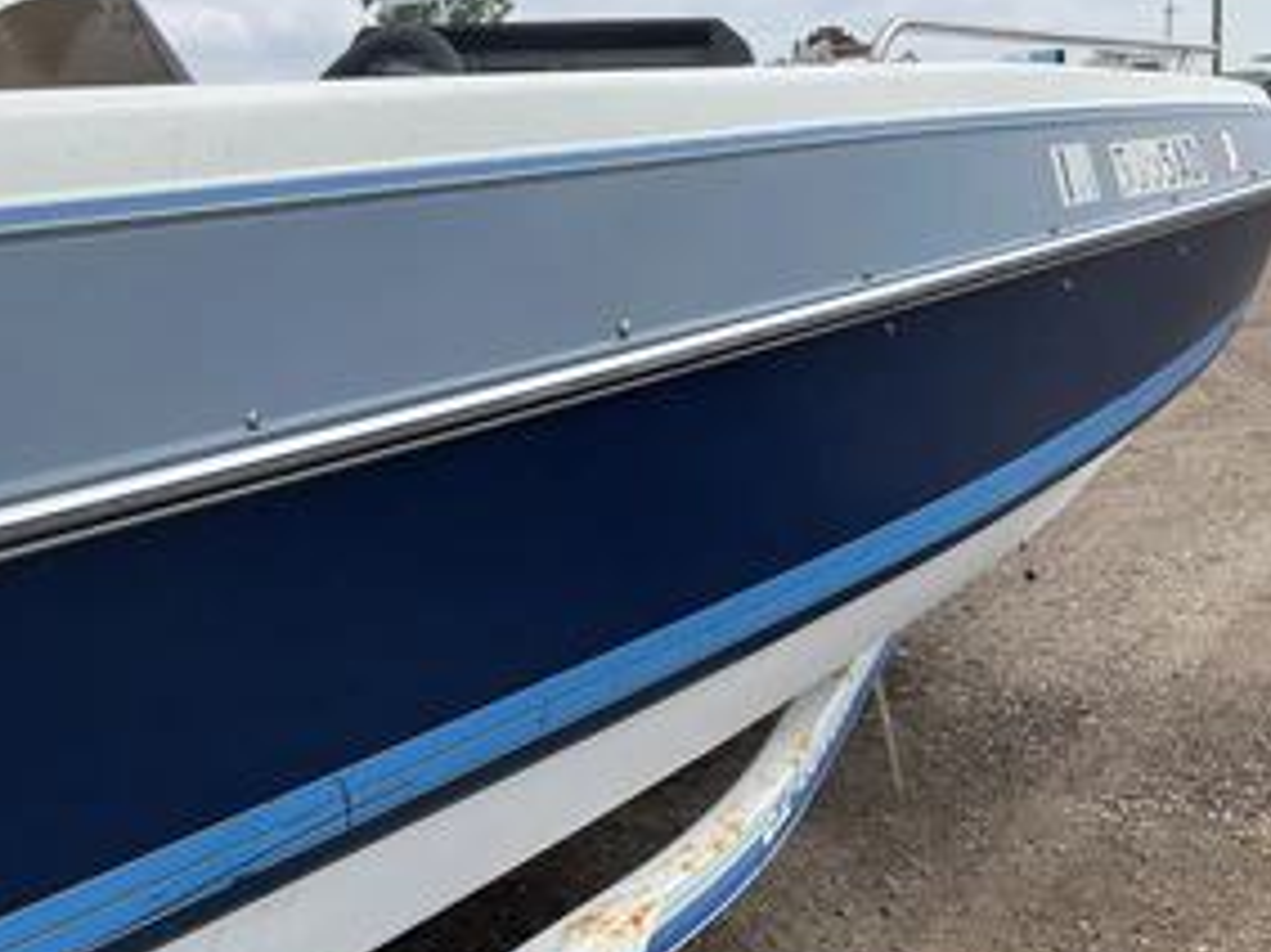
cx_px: 525
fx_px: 1505
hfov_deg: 45.6
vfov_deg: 35.1
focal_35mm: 41
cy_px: 543
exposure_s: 1/1377
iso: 25
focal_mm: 3
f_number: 1.8
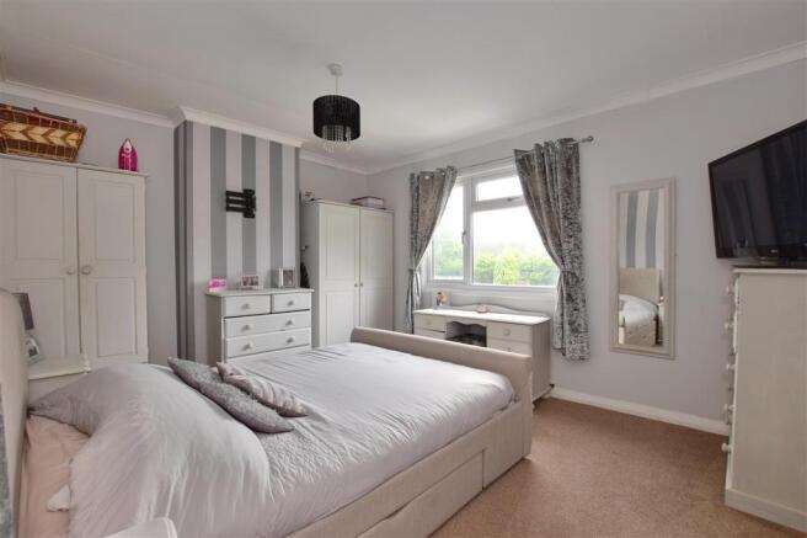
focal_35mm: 15
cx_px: 404
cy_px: 269
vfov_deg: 77.3
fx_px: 336
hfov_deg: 100.4
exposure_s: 1/8
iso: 400
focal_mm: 10
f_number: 11
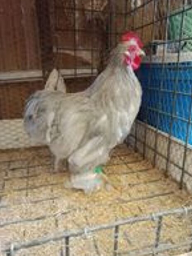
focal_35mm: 26
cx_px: 99
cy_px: 128
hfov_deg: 53.1
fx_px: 192
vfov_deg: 67.3
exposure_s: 1/16.7
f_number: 2.2
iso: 780
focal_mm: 3.4
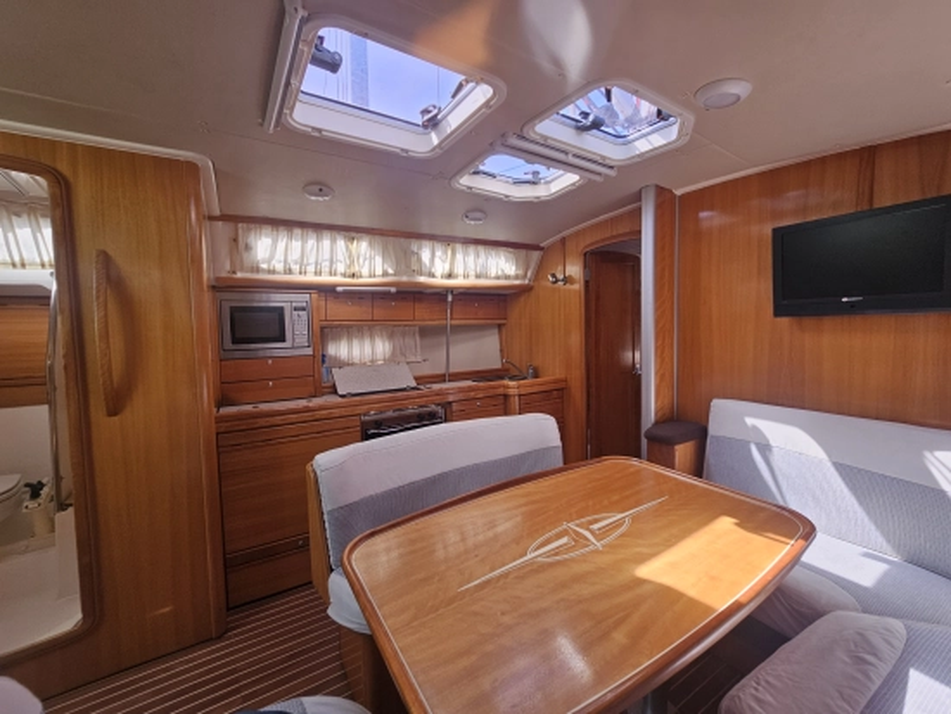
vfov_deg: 90.0
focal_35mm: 13
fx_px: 357
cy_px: 357
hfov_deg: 106.2
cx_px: 476
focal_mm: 2.2
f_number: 2.2
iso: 50
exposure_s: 1/150
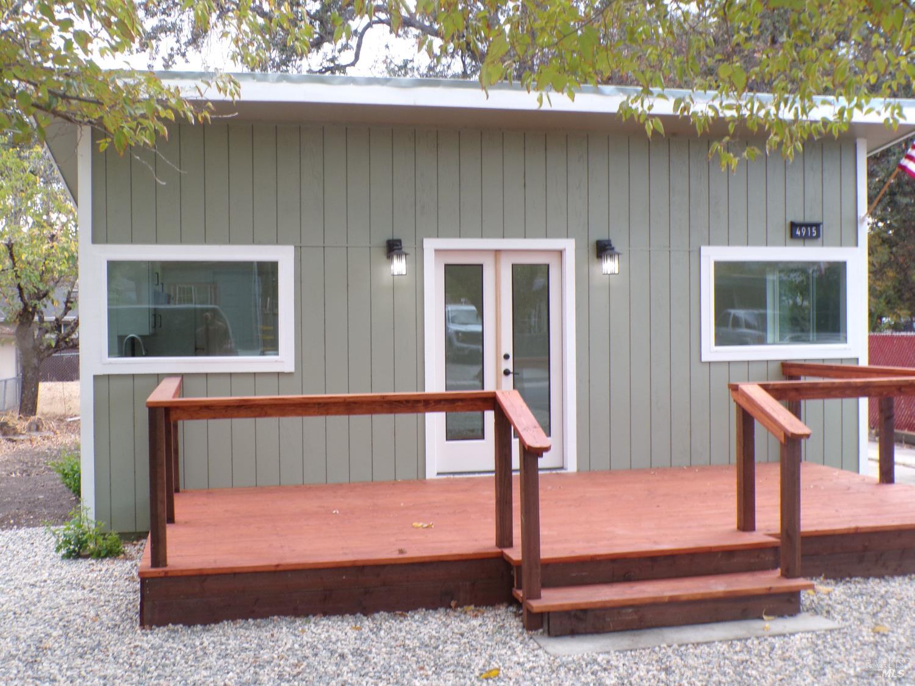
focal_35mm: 37
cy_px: 343
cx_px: 458
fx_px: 978
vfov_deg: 38.7
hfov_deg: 50.1
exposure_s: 1/60
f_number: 4.9
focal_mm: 6.6
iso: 196
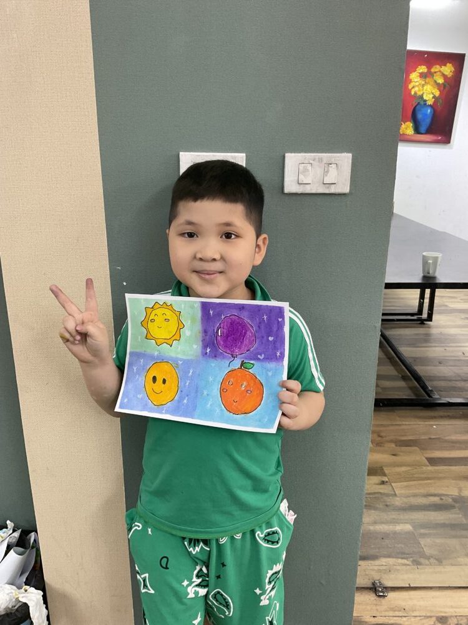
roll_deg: -1.4
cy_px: 312
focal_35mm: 29
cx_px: 234
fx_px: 523
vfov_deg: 61.7
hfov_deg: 48.2
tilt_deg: -18.1
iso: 50
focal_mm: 3
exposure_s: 1/50
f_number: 1.8
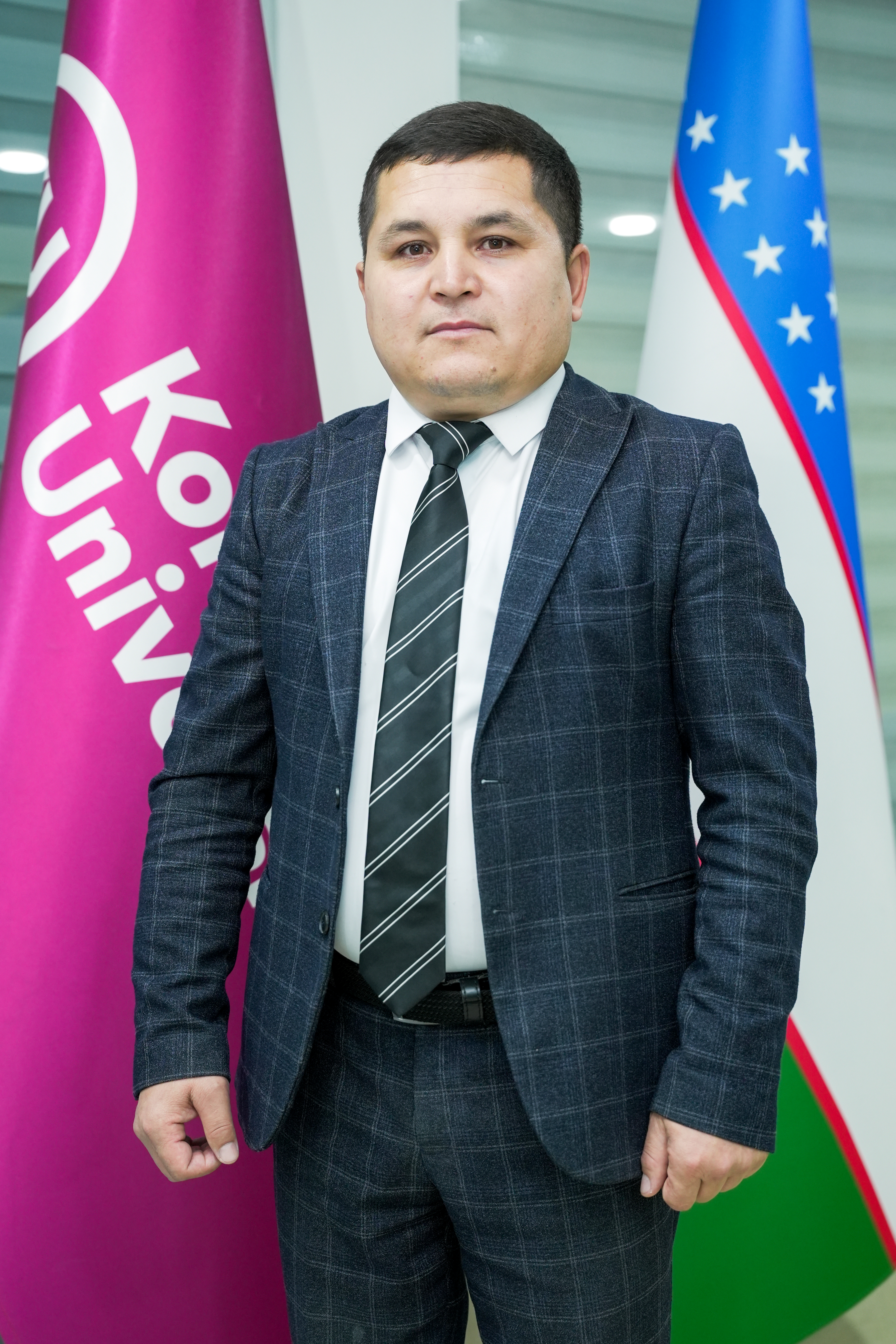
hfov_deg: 30.5
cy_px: 672
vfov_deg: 44.5
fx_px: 1643
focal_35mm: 44
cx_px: 448
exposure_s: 1/100
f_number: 3.2
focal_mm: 44
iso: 1250
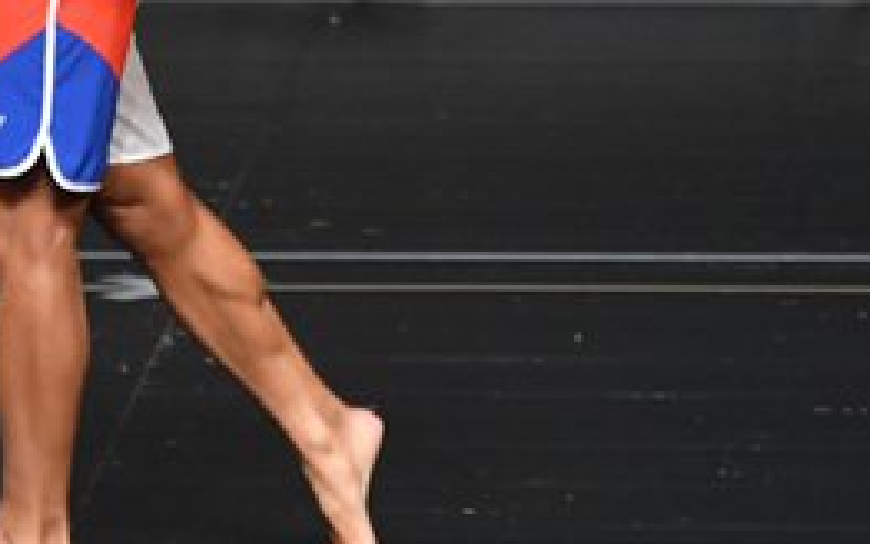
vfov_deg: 1.2
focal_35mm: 1131
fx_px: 26828
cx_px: 81
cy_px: -166
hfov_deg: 1.9
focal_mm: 250
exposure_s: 1/400
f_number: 5.6
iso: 2000
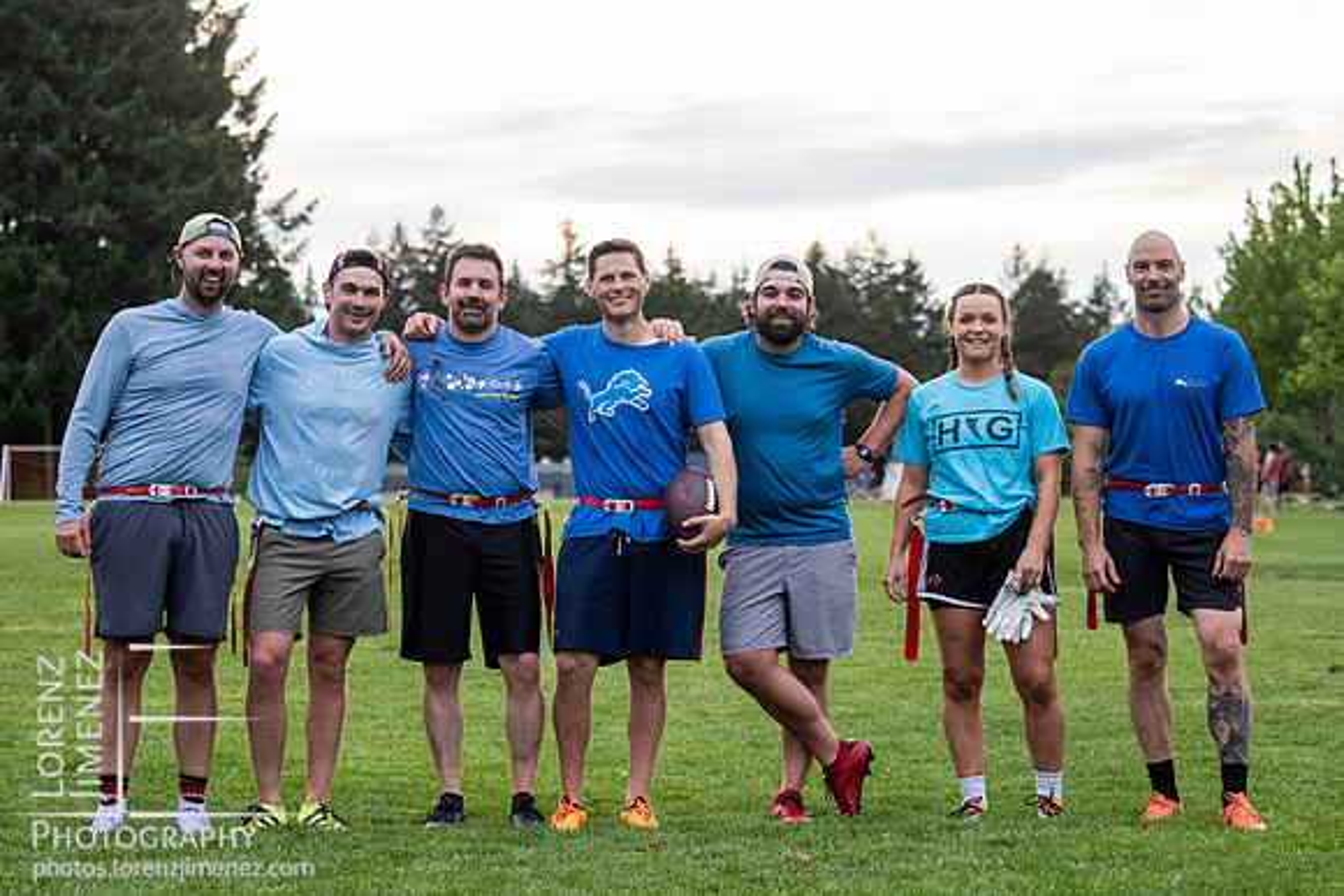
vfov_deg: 12.7
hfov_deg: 19.0
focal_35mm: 108
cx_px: 649
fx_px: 4016
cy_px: 423
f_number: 2.8
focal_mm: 50
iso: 1250
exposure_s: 1/1250
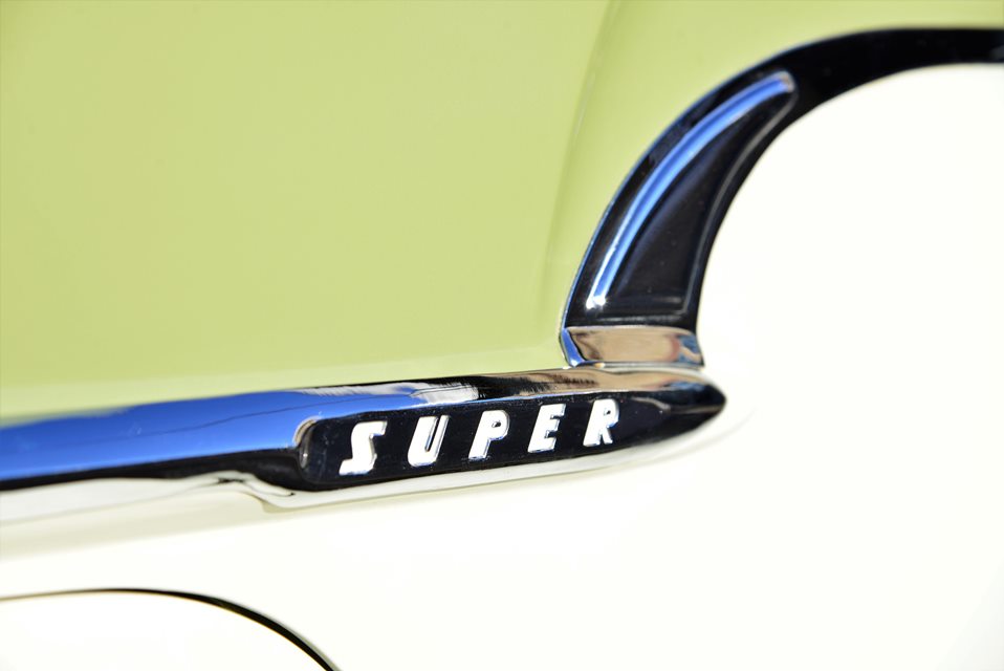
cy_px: 336
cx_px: 502
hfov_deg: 17.1
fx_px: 3349
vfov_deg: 11.4
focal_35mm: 120
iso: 200
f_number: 7.1
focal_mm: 120
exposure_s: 1/320
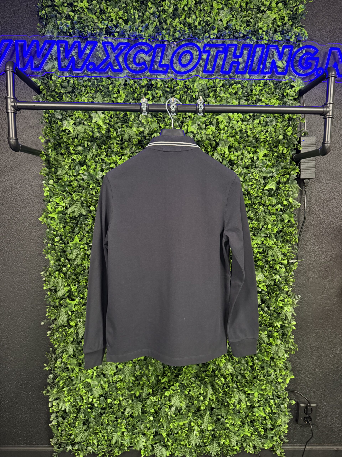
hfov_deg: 56.8
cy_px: 228
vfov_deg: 71.6
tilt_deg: -6.1
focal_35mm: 24
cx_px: 171
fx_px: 316
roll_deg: -0.5
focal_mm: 6.76
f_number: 1.78
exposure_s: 1/50
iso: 800
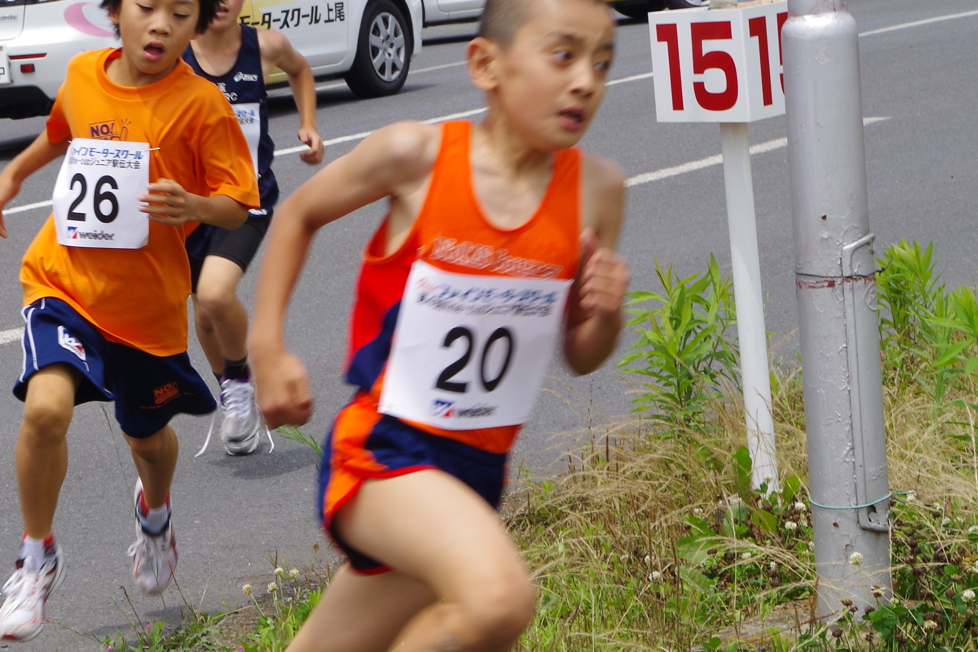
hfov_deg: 13.7
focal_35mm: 148
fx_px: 4020
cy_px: 501
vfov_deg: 9.3
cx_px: 100
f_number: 11
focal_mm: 50
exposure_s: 1/200
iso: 200
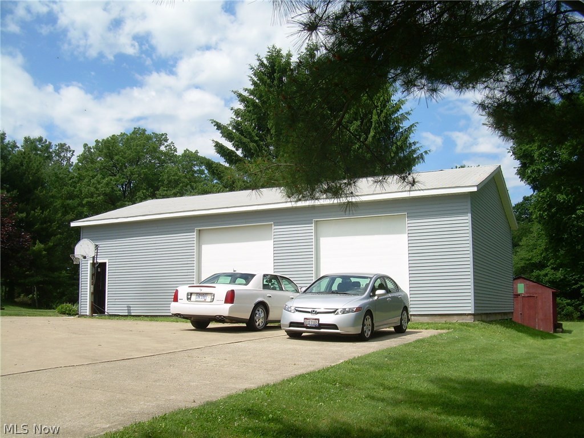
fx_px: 641
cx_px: 292
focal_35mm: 38
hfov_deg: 49.0
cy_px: 219
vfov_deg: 37.7
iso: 50
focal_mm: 6.3
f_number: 4.6
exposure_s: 1/458
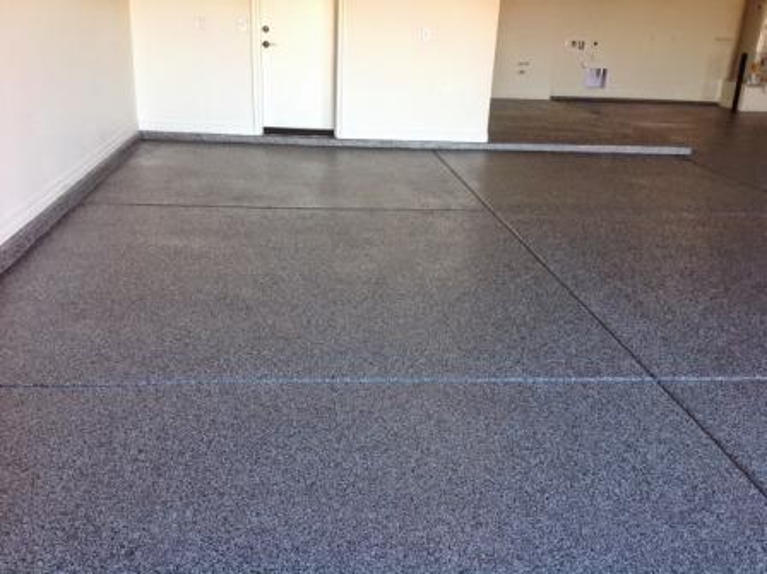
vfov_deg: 40.6
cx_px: 384
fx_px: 775
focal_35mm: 35
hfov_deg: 52.7
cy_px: 287
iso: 80
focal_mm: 4.28
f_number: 2.4
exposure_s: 1/120
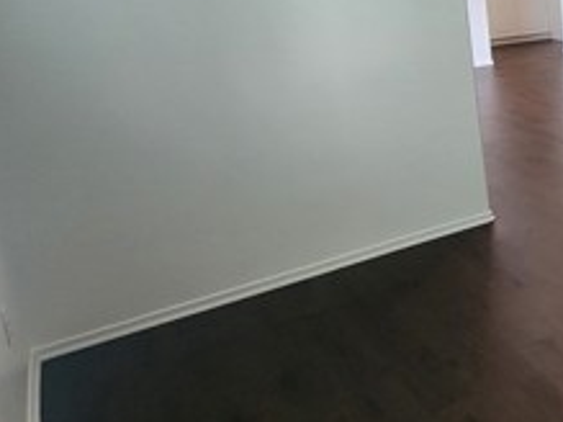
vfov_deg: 36.4
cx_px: 751
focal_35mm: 38
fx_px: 618
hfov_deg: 33.7
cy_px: 82
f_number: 2.2
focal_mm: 2.2
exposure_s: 1/60
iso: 320
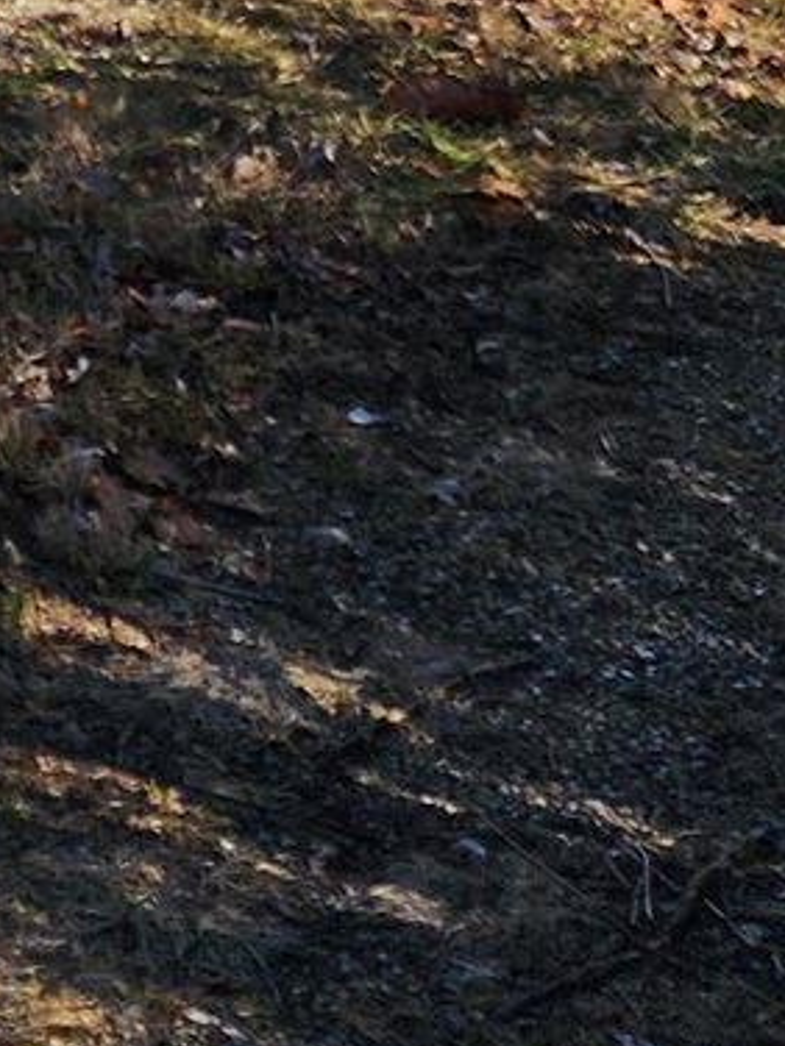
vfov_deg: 12.0
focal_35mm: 141
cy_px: -1227
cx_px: -835
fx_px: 4263
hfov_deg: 9.7
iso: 12
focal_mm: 6.4
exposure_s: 1/1008
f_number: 1.8
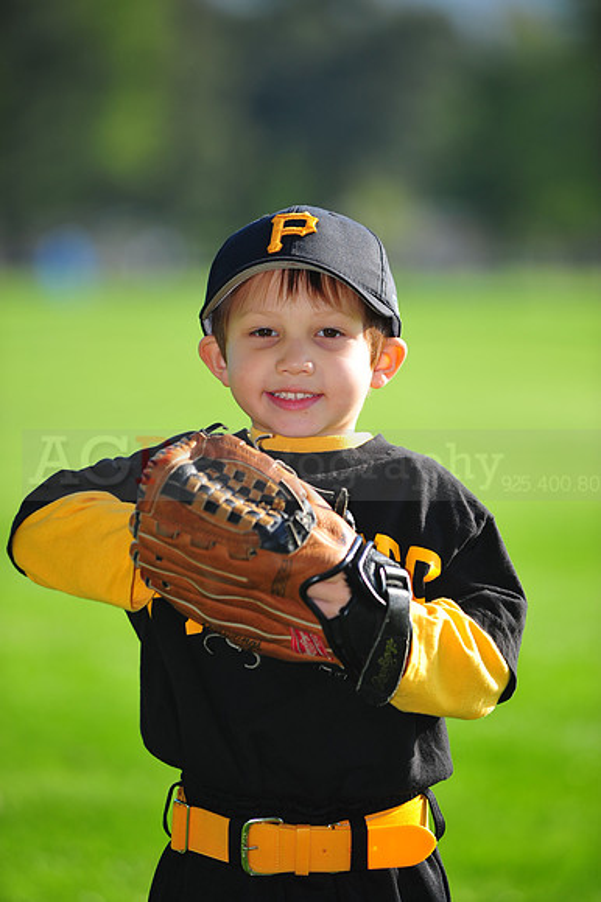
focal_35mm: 200
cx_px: 300
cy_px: 451
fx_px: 5014
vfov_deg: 10.3
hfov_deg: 6.9
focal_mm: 200
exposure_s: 1/800
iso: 200
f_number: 4
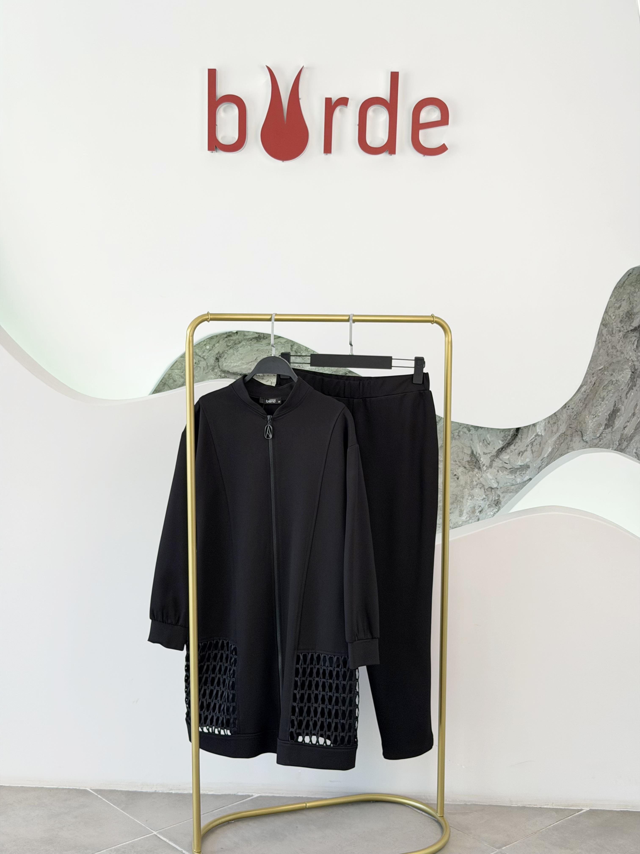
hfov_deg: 30.3
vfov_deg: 39.7
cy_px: 427
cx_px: 320
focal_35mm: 48
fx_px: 1183
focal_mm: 6.76
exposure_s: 1/293
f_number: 1.78
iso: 64
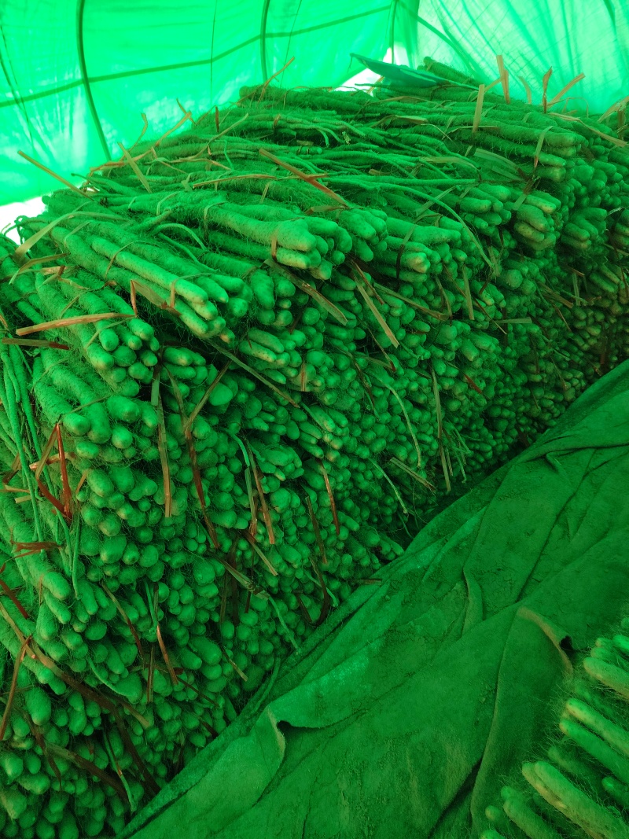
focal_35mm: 24
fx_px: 582
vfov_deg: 71.6
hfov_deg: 56.8
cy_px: 420
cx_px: 314
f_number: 1.75
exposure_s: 1/100
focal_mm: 5.25
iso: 519
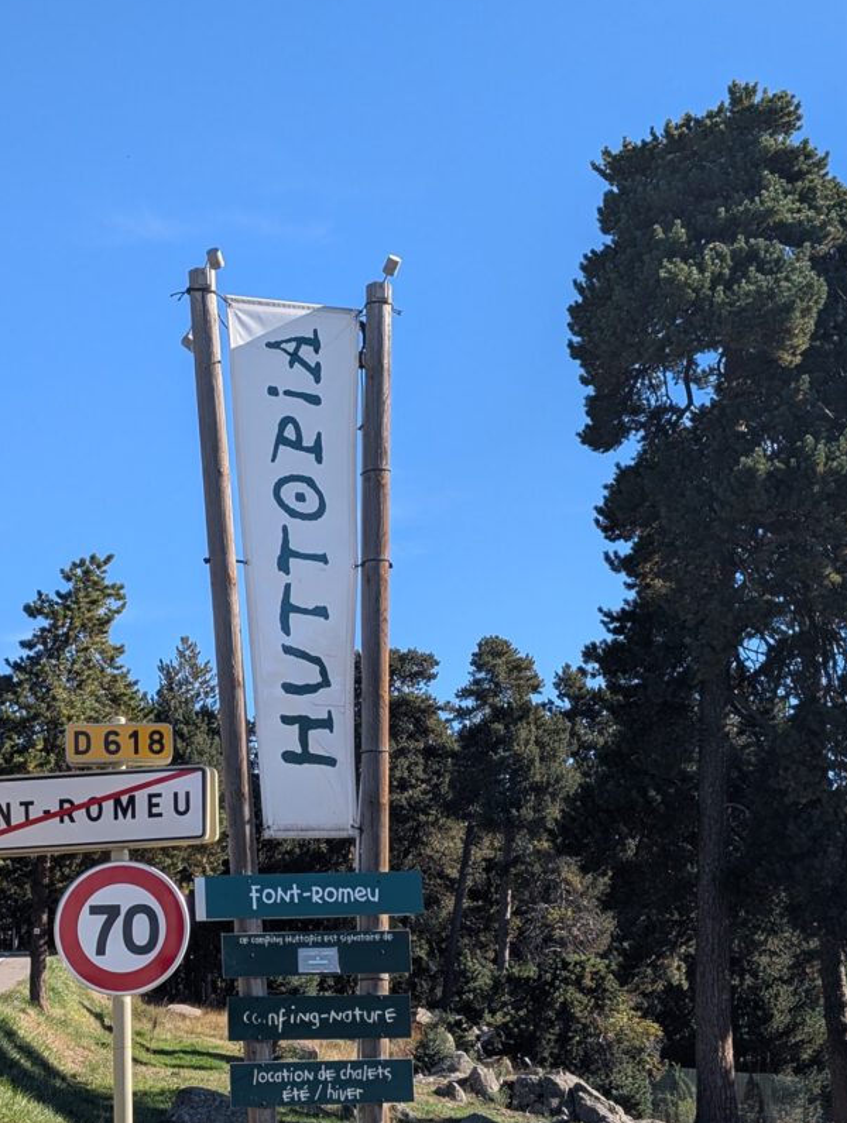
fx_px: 2049
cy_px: 679
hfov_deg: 23.3
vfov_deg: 30.6
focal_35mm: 63
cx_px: 306
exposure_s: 1/622
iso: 20
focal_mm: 6.9
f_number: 1.68
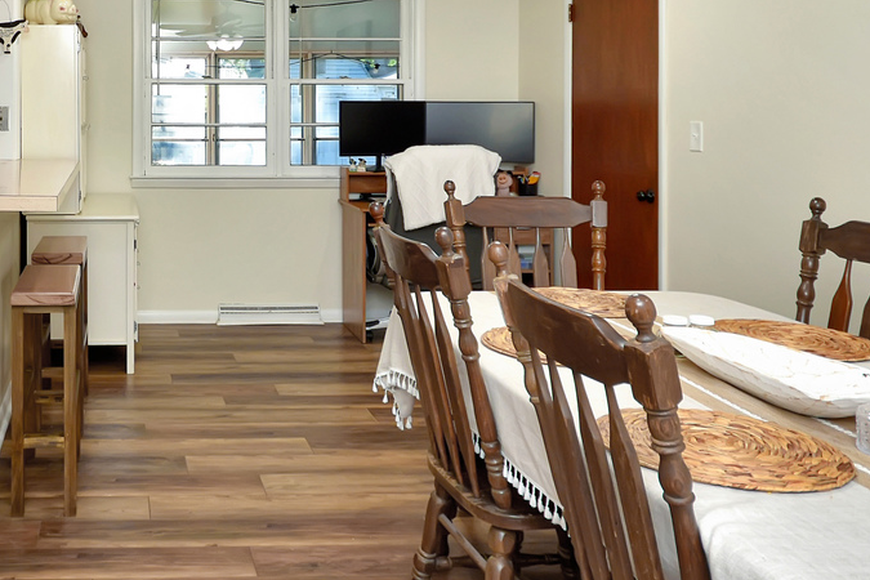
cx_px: 146
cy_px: 146
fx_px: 870
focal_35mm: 36
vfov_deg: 36.0
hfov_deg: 49.3
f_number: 4
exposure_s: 1/60
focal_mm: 10
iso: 220
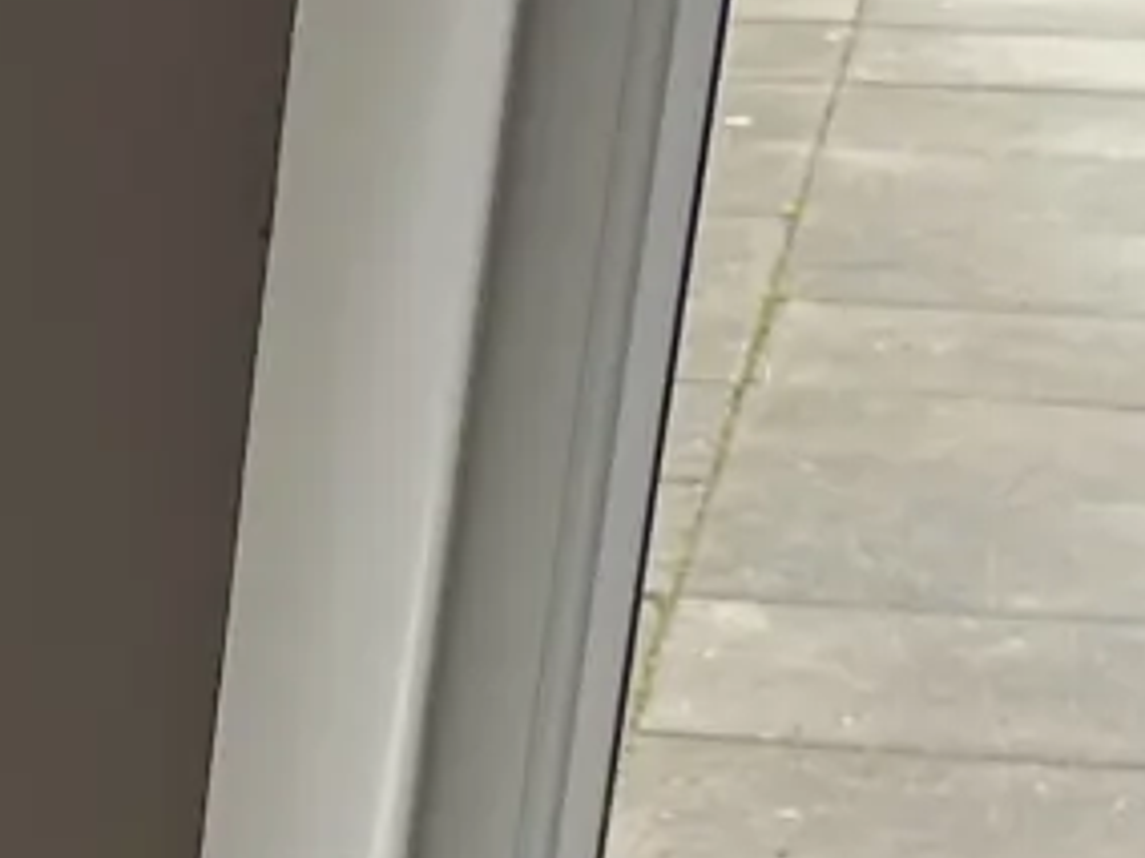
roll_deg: +2.4
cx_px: -1193
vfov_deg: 7.6
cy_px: 2385
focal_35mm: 176
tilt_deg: -30.1
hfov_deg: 10.3
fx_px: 5822
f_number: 1.6
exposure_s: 1/273
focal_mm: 5.1
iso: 40
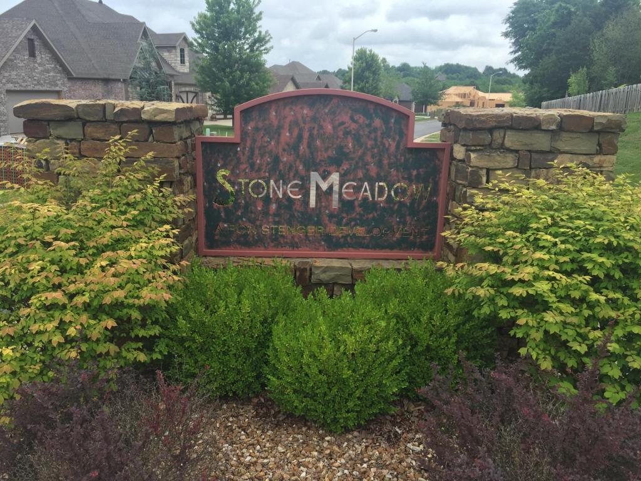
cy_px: 240
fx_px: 537
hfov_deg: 61.7
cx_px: 320
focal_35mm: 29
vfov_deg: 48.2
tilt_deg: -14.0
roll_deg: -2.2
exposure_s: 1/618
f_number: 2.2
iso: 32
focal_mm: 4.15
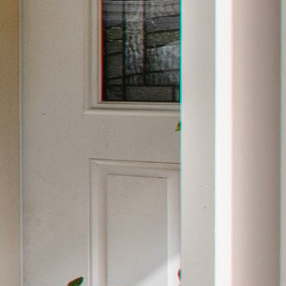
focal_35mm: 115
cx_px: -914
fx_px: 1075
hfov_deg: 7.8
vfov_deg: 15.1
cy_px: 68
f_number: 9
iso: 160
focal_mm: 10
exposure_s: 1/80
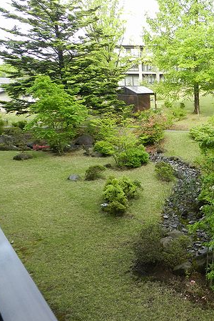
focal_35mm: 33
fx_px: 294
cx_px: 214
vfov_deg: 57.2
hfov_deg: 36.1
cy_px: 162
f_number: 3.4
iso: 160
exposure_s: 1/200
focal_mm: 4
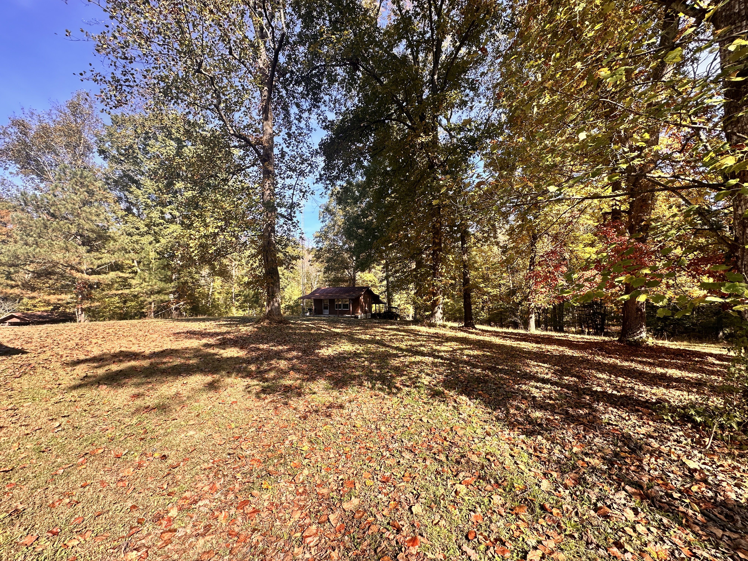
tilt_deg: +3.6
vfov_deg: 85.7
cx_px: 374
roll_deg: +1.0
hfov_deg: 102.1
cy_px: 280
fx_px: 303
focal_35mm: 14
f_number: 2.2
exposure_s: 1/262
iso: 50
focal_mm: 2.22
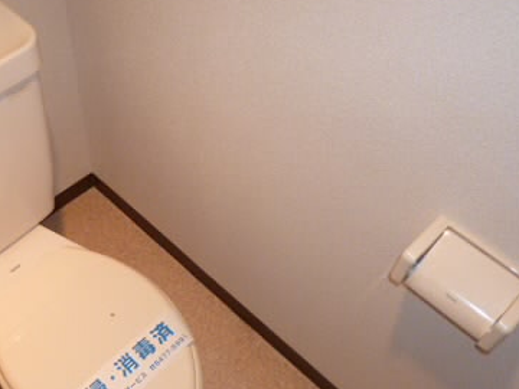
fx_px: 600
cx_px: 153
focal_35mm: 40
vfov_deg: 35.9
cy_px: 210
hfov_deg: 45.7
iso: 250
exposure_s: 1/60
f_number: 2.5
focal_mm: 4.3
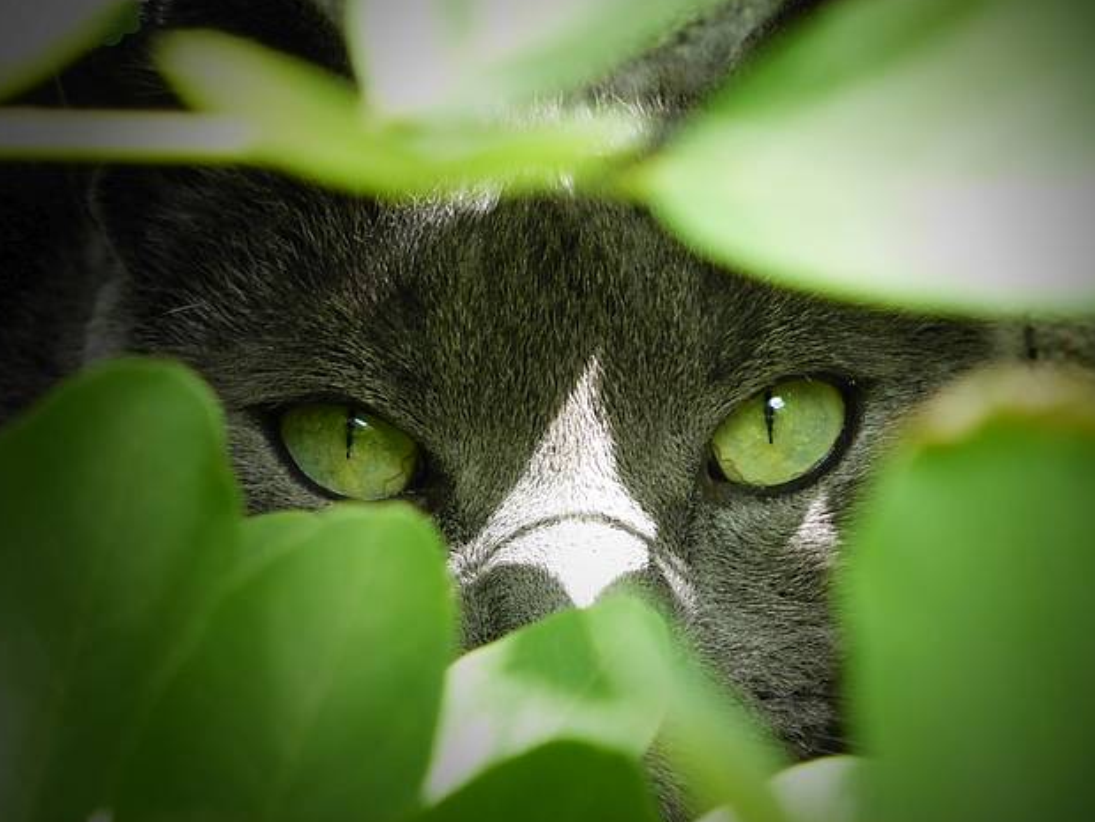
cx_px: 642
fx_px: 4178
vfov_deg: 11.2
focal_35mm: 132
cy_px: 376
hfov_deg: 14.9
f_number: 5.3
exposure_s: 1/60
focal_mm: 19.4
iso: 400
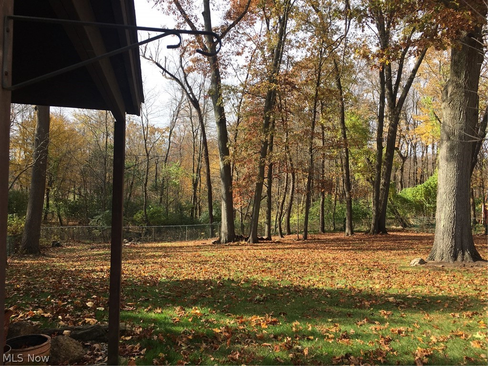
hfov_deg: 61.7
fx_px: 409
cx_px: 244
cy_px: 183
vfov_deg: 48.2
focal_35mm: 29
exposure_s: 1/663
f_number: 2.2
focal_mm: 4.15
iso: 25
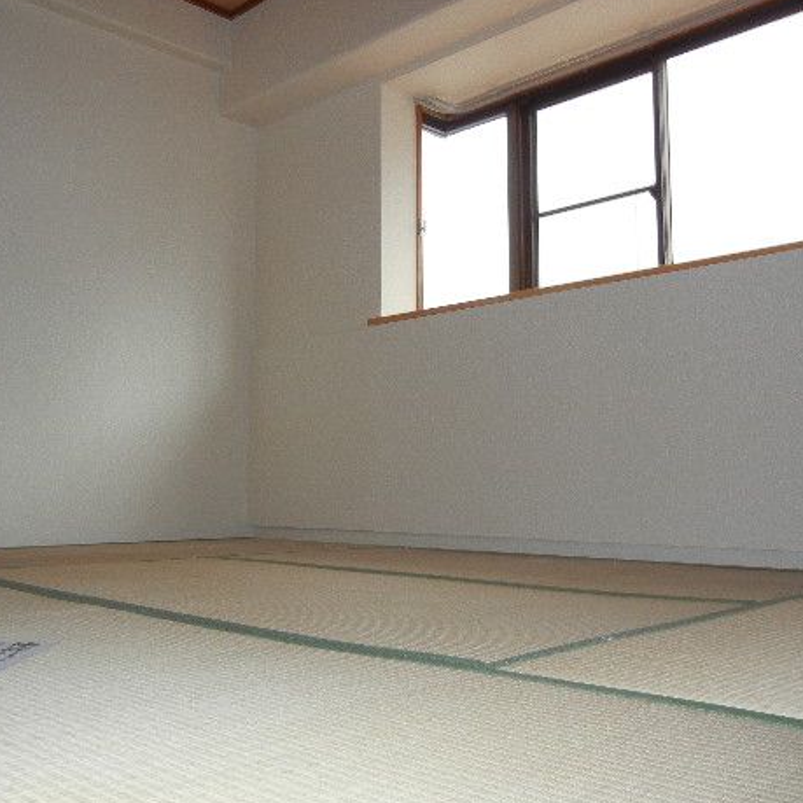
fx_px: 971
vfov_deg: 44.9
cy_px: 404
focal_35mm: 37
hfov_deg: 44.8
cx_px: 343
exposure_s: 1/30
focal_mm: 5.4
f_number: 3.5
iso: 200
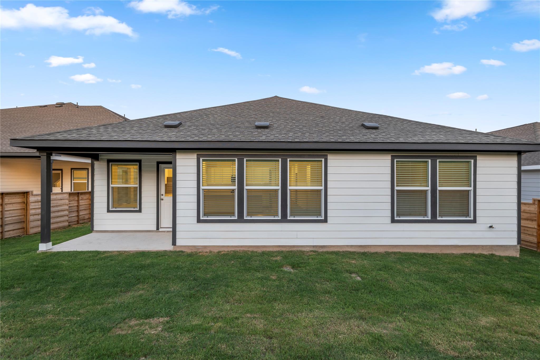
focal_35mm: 16
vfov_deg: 73.7
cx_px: 270
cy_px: 180
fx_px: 240
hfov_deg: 96.7
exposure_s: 1/4
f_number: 8
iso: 200
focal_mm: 16
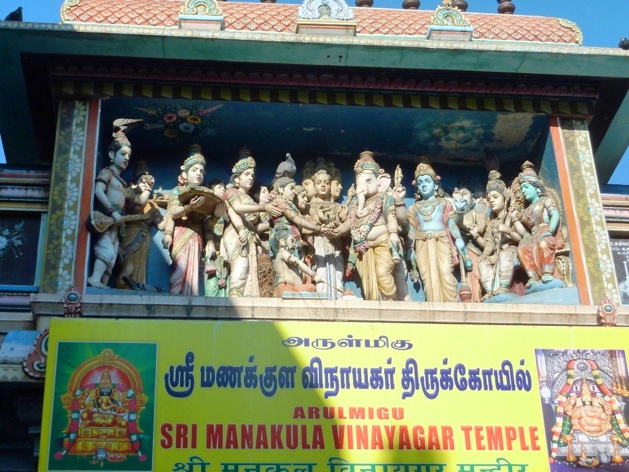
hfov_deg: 30.7
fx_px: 1145
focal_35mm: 63
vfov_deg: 23.3
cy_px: 236
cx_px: 314
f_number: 4.5
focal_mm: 10.3
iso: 125
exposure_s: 1/500
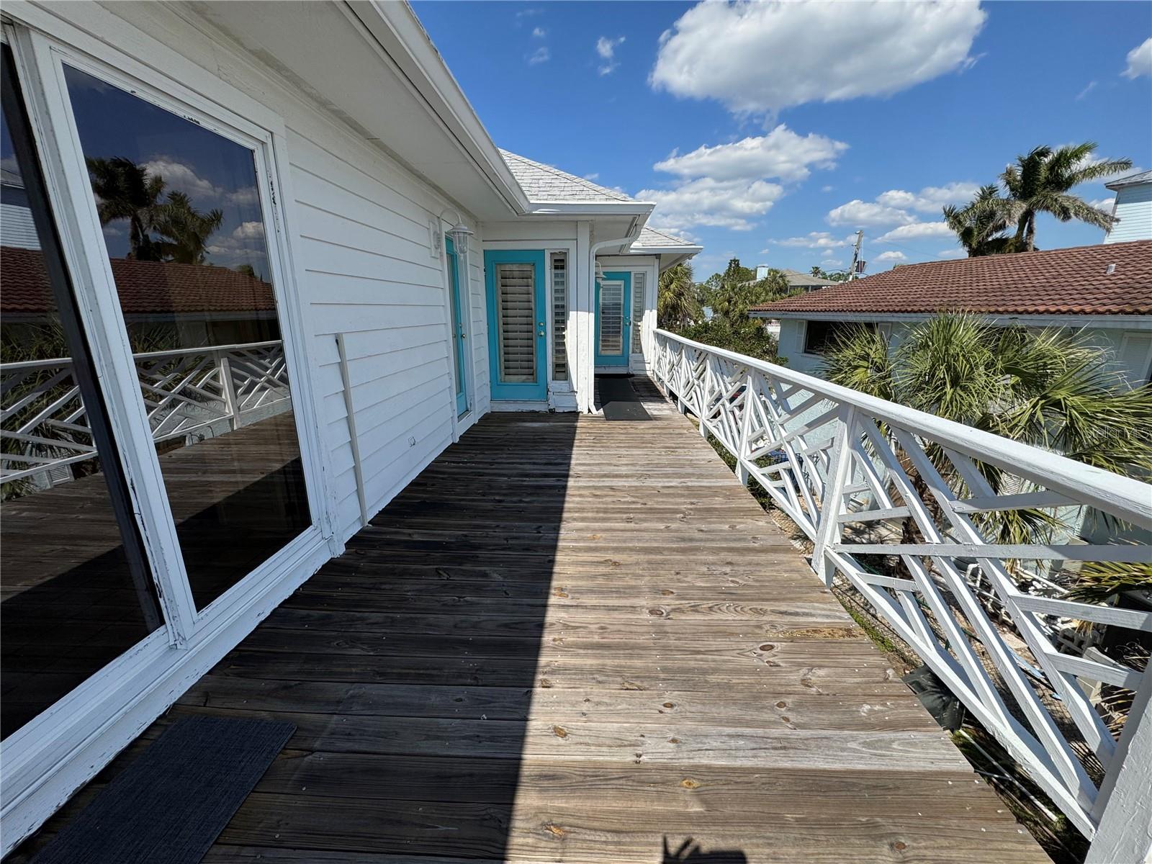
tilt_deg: -14.8
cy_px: 432
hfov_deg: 102.1
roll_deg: +0.0
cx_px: 576
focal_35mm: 14
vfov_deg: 85.7
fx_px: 466
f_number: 2.2
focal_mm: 2.22
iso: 50
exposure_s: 1/2494
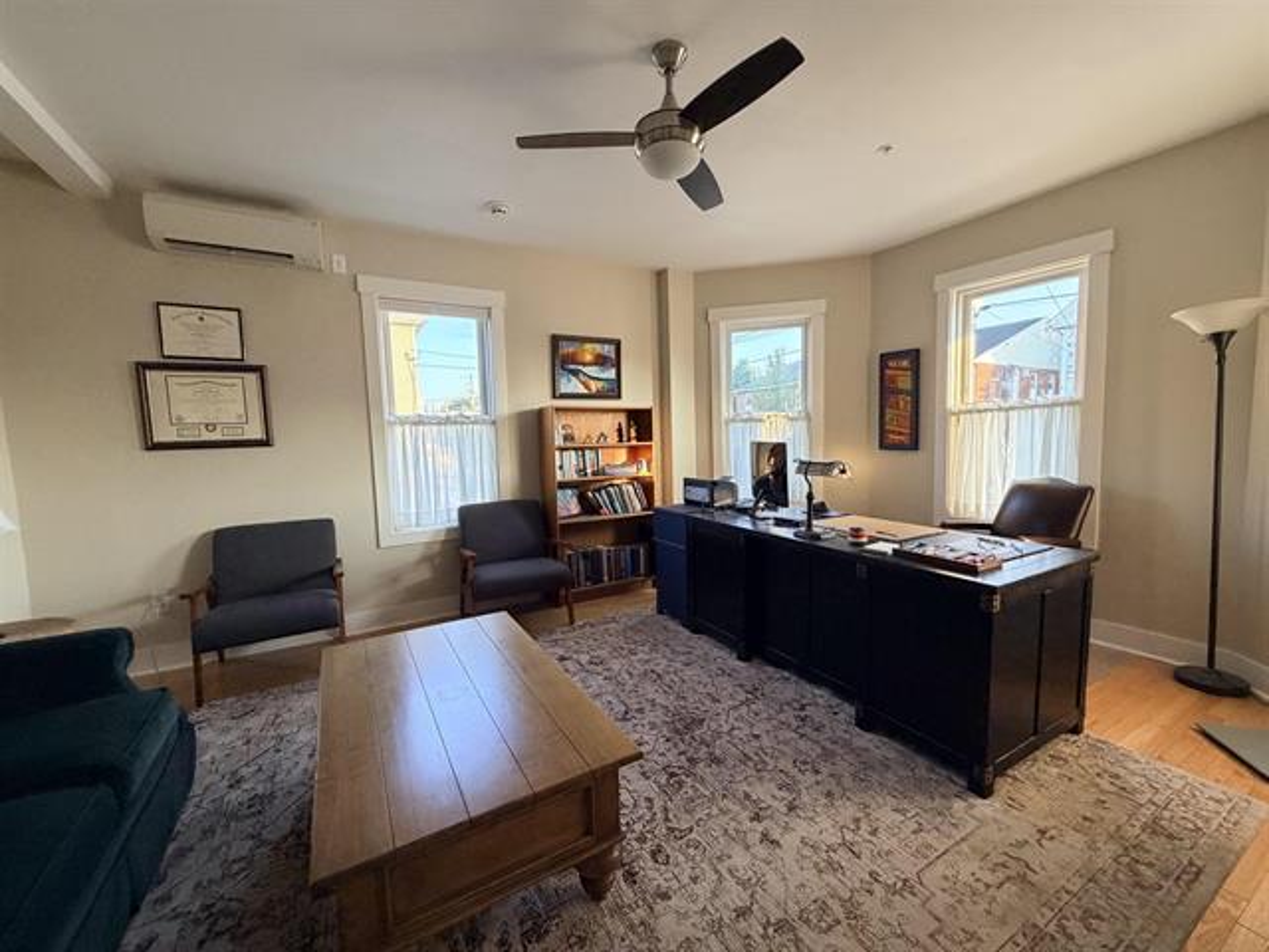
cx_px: 634
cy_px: 476
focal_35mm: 14
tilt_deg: -4.9
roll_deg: +1.6
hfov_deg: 102.1
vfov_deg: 85.7
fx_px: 513
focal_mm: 2.22
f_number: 2.2
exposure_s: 1/104
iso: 320
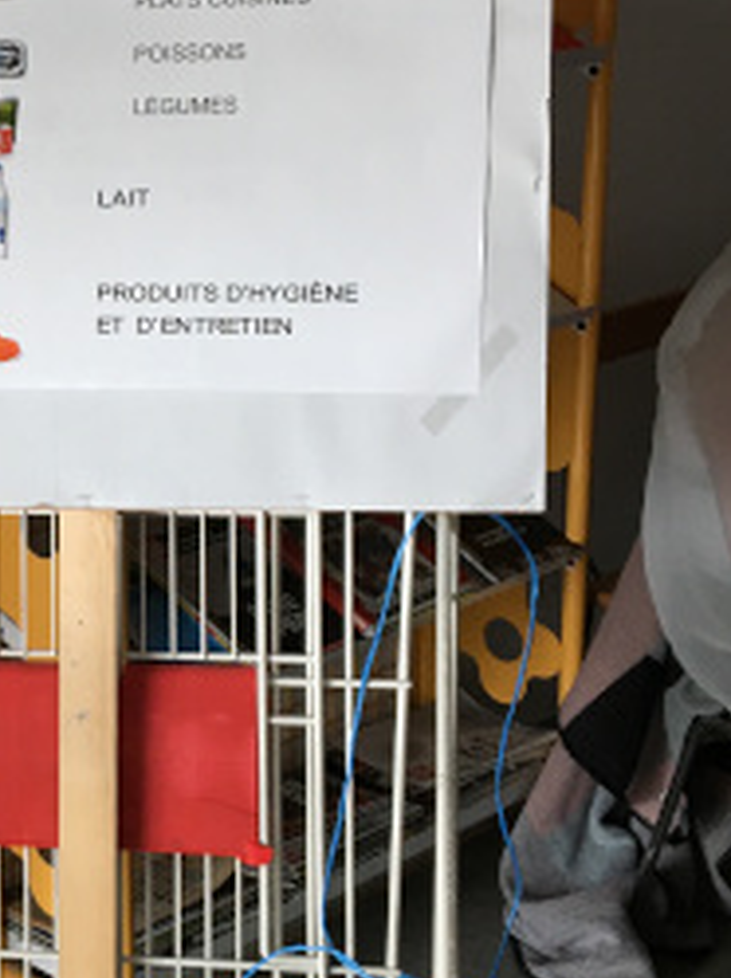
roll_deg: +2.8
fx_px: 1976
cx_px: -94
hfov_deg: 19.9
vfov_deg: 27.8
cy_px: 452
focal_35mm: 70
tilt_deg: -16.0
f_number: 2.2
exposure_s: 1/33
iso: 50
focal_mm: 4.15
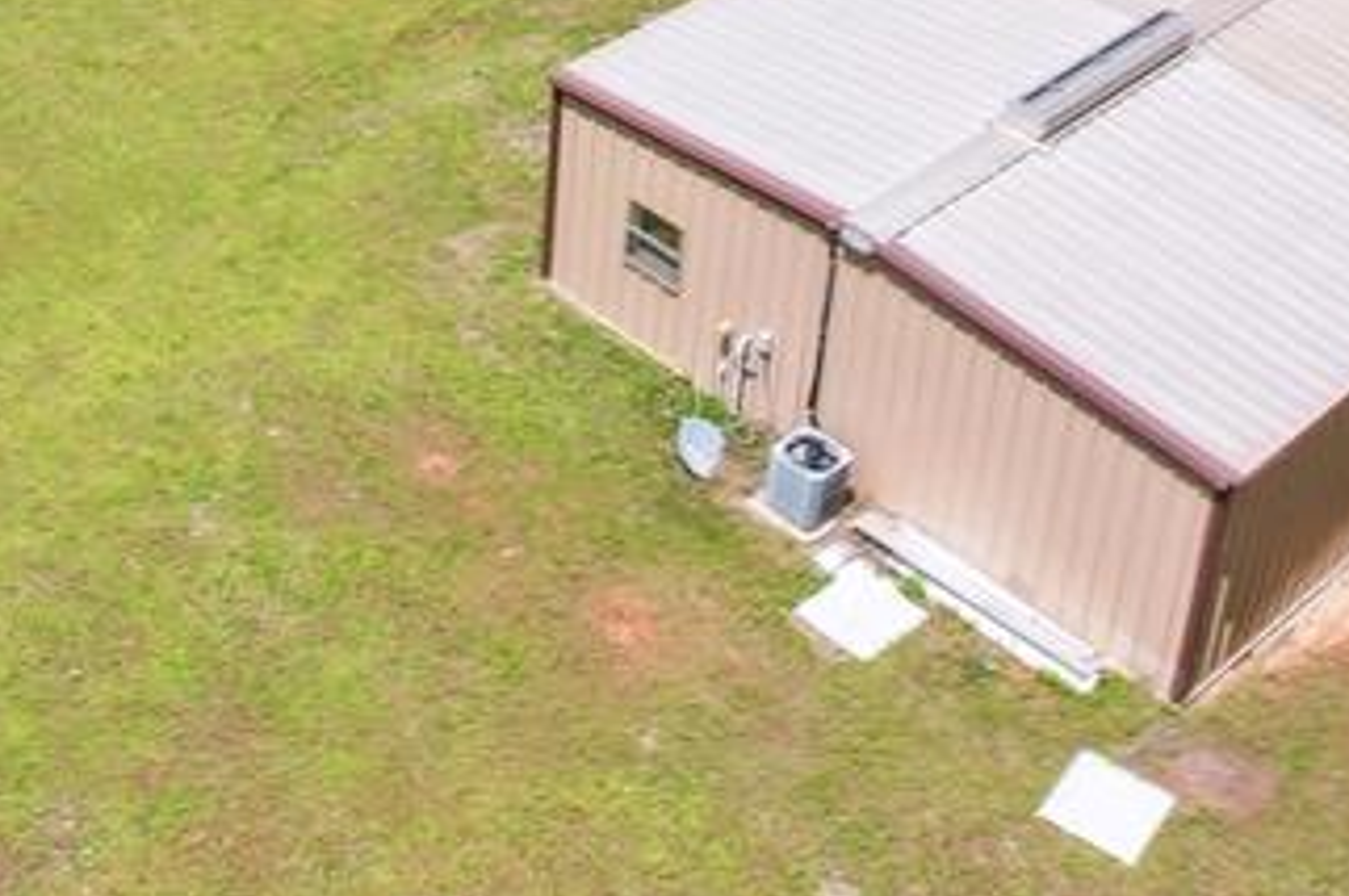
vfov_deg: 17.3
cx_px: 52
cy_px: -481
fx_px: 2620
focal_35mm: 70
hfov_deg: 27.5
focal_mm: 8.4
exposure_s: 1/1600
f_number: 2.8
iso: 110
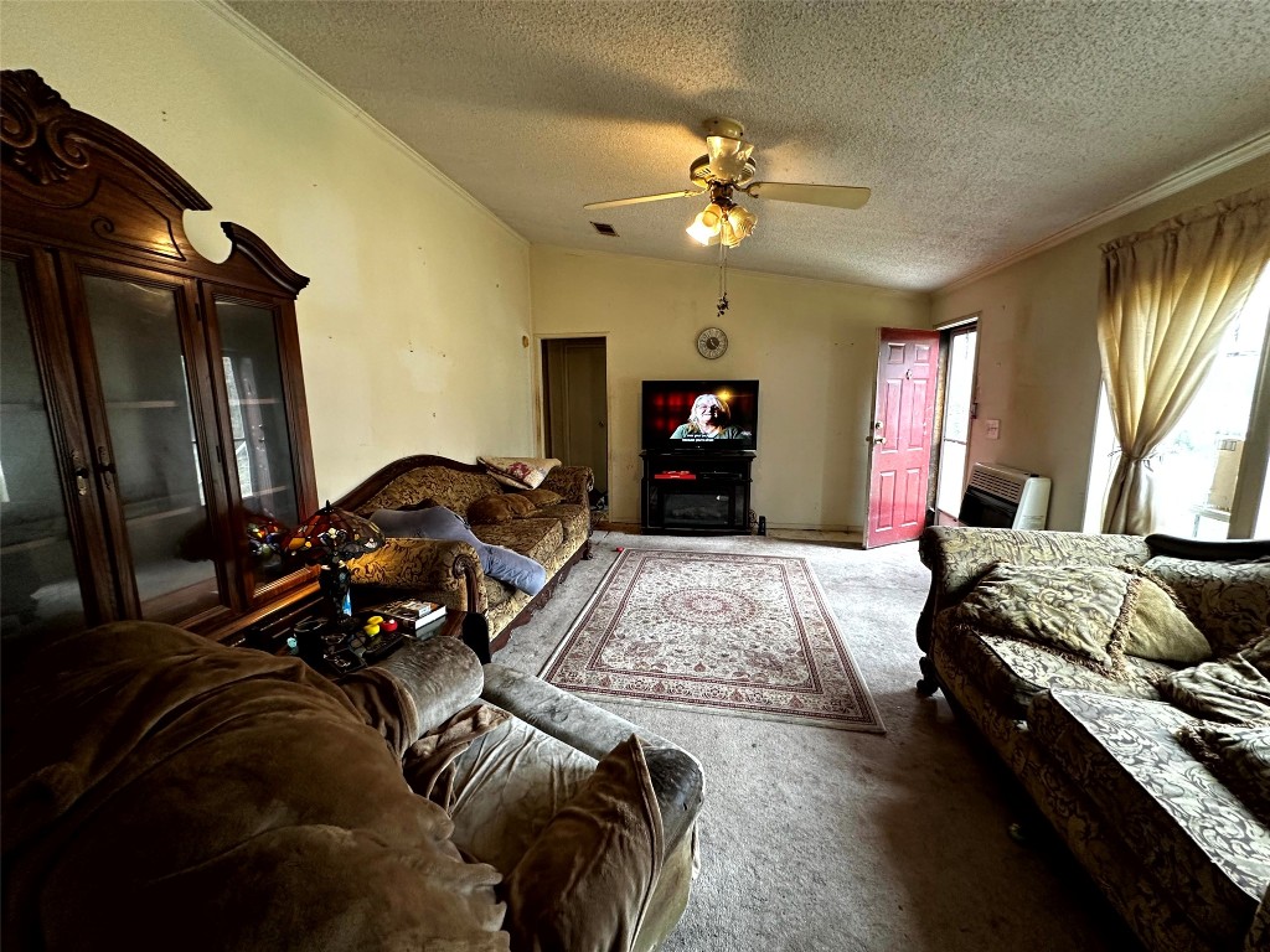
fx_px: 514
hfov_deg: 102.1
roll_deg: -0.1
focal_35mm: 14
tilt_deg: -8.5
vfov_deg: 85.7
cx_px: 635
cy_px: 476
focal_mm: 2.22
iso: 200
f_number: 2.2
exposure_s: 1/60
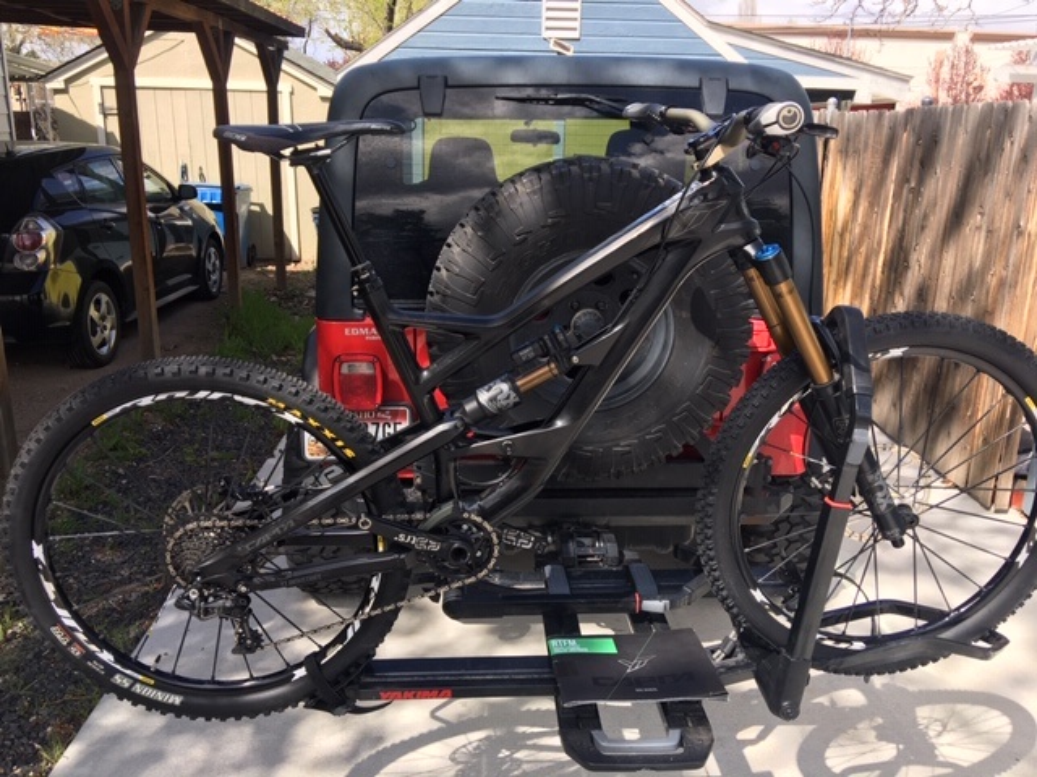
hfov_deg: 61.7
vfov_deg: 48.2
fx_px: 869
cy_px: 388
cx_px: 518
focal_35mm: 29
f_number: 2.2
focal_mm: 4.15
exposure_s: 1/591
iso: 25
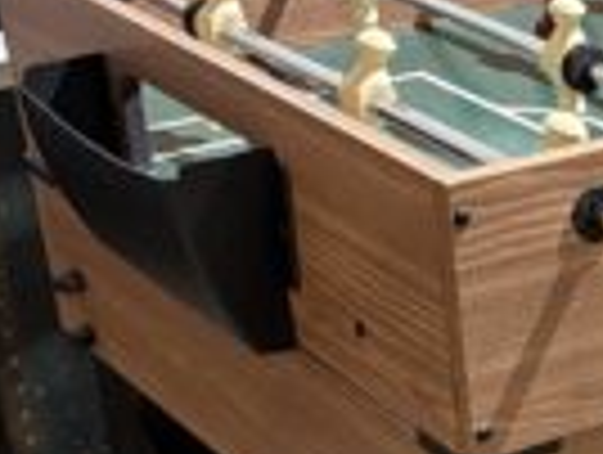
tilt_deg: -31.2
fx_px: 1693
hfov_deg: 18.3
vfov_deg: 14.7
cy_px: 569
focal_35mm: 97
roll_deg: -0.6
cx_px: 855
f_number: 1.6
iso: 320
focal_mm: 5.96
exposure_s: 1/60
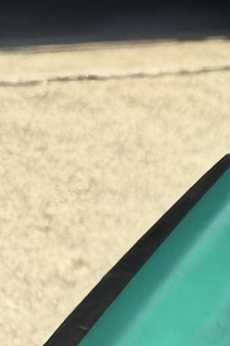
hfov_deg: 7.6
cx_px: 652
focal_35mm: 161
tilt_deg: -10.1
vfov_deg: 12.8
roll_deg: -2.2
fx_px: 1543
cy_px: 185
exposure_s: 1/603
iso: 32
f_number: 2.2
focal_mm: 2.22
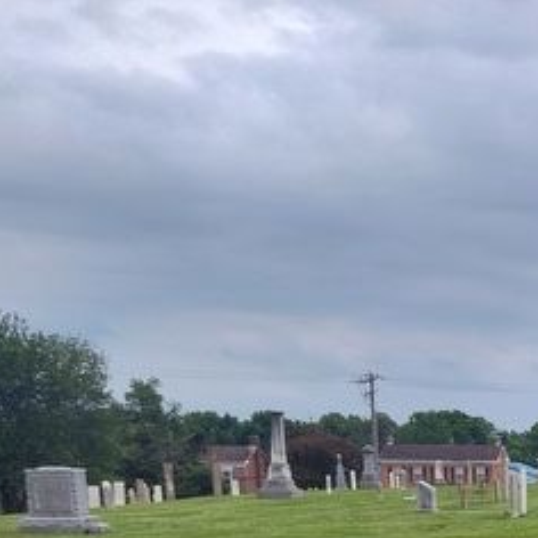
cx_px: 818
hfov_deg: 21.0
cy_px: 645
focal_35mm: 69
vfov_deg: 23.0
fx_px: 1213
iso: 100
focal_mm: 5.56
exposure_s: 1/344
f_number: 1.8
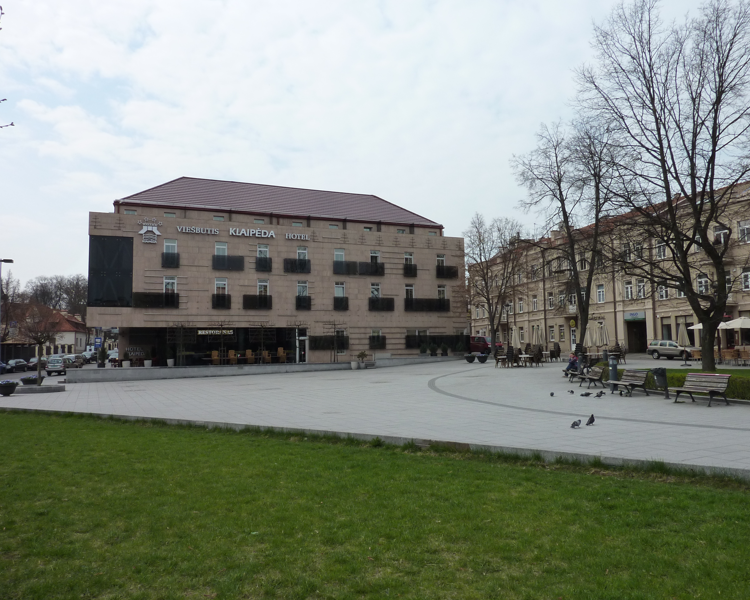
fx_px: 599
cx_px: 384
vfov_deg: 53.2
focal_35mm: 27
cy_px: 304
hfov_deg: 64.1
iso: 125
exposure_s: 1/400
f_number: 5
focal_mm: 4.1
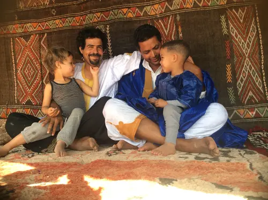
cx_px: 134
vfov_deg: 44.0
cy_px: 100
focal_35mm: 32
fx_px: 247
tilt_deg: +3.9
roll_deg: +2.7
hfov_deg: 56.9
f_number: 2.4
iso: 32
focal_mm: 3.3
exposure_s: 1/198
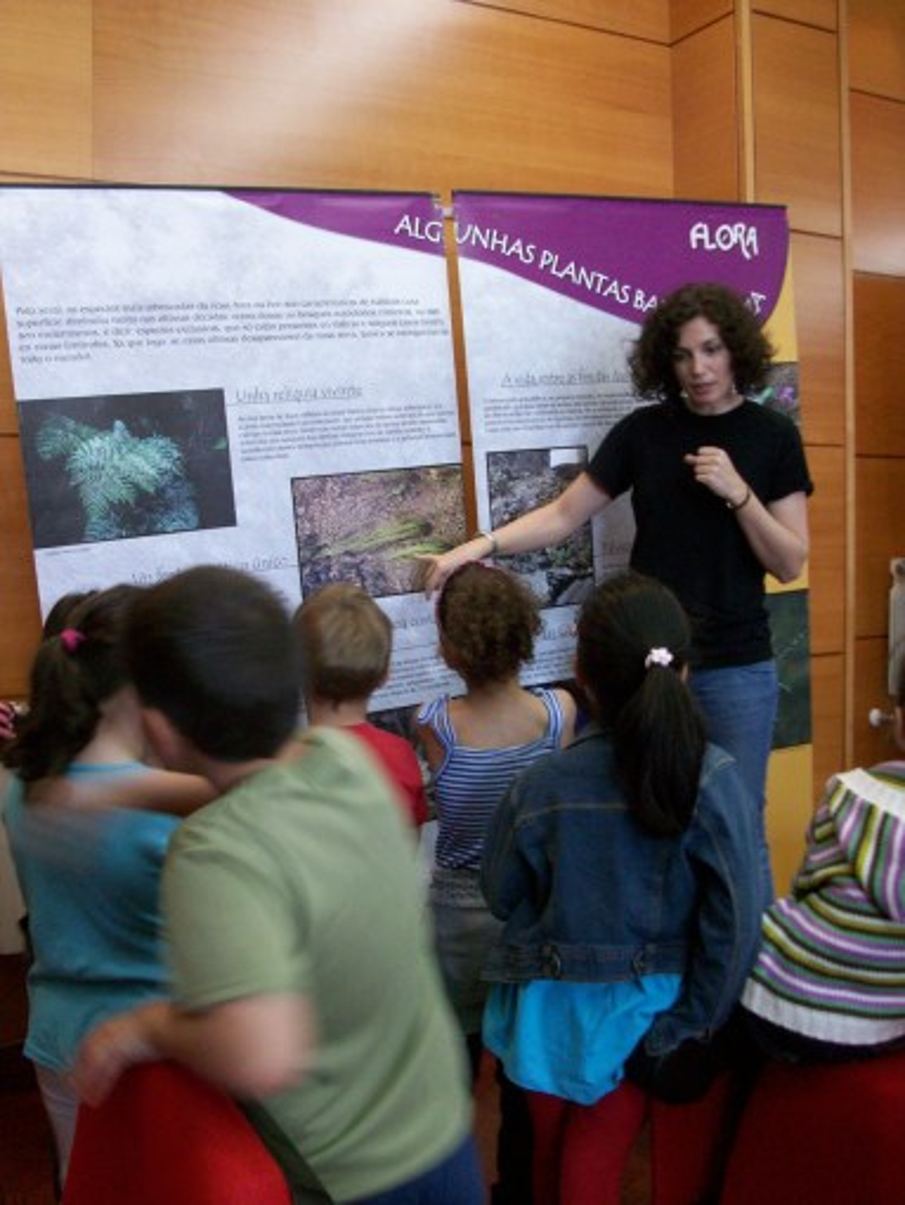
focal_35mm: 34
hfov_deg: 41.8
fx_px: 1184
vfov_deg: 53.9
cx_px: 452
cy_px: 602
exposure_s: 1/20.7
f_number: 2.8
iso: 160
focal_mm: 5.7
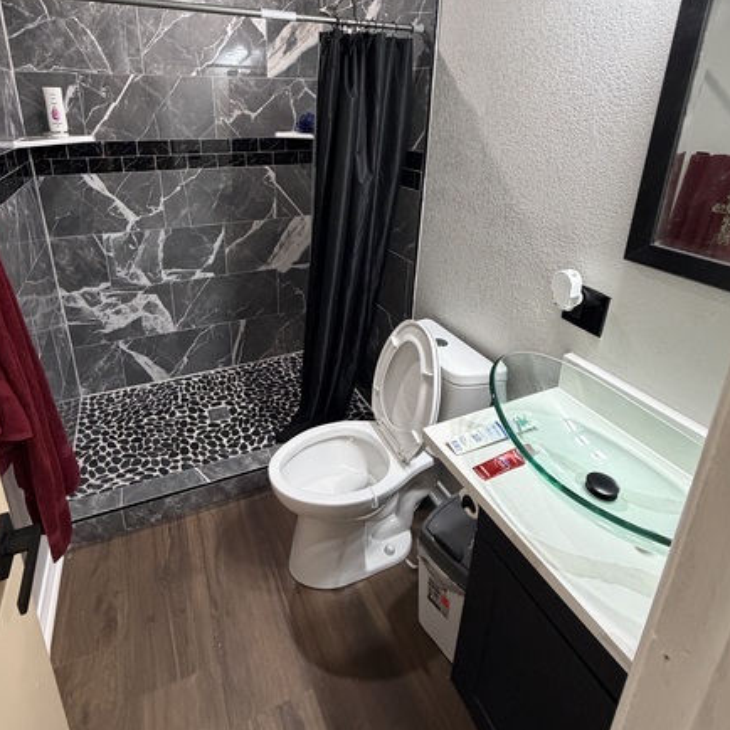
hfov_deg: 77.4
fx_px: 453
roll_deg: +0.7
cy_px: 255
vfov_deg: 75.7
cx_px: 321
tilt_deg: -18.4
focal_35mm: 19
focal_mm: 2.22
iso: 500
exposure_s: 1/60
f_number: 2.2
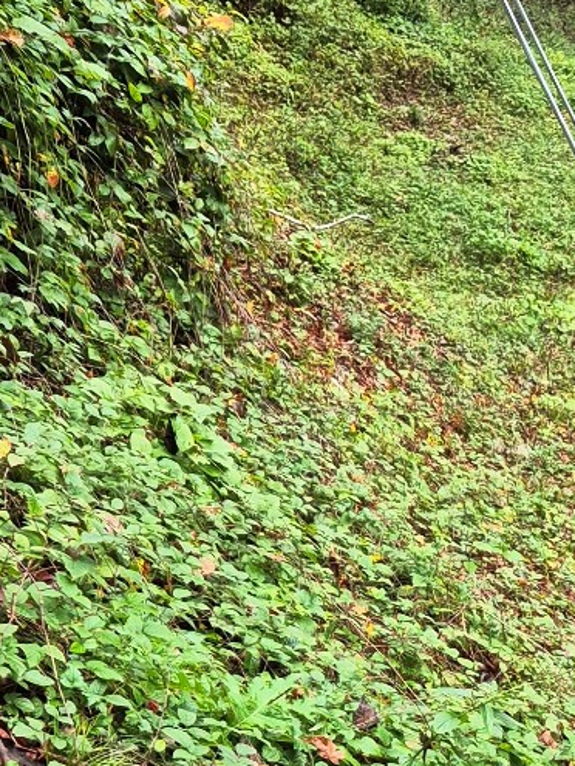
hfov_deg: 15.4
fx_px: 2013
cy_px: 993
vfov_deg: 19.8
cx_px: 779
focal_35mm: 91
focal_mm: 5.4
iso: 50
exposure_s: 1/180
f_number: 1.8
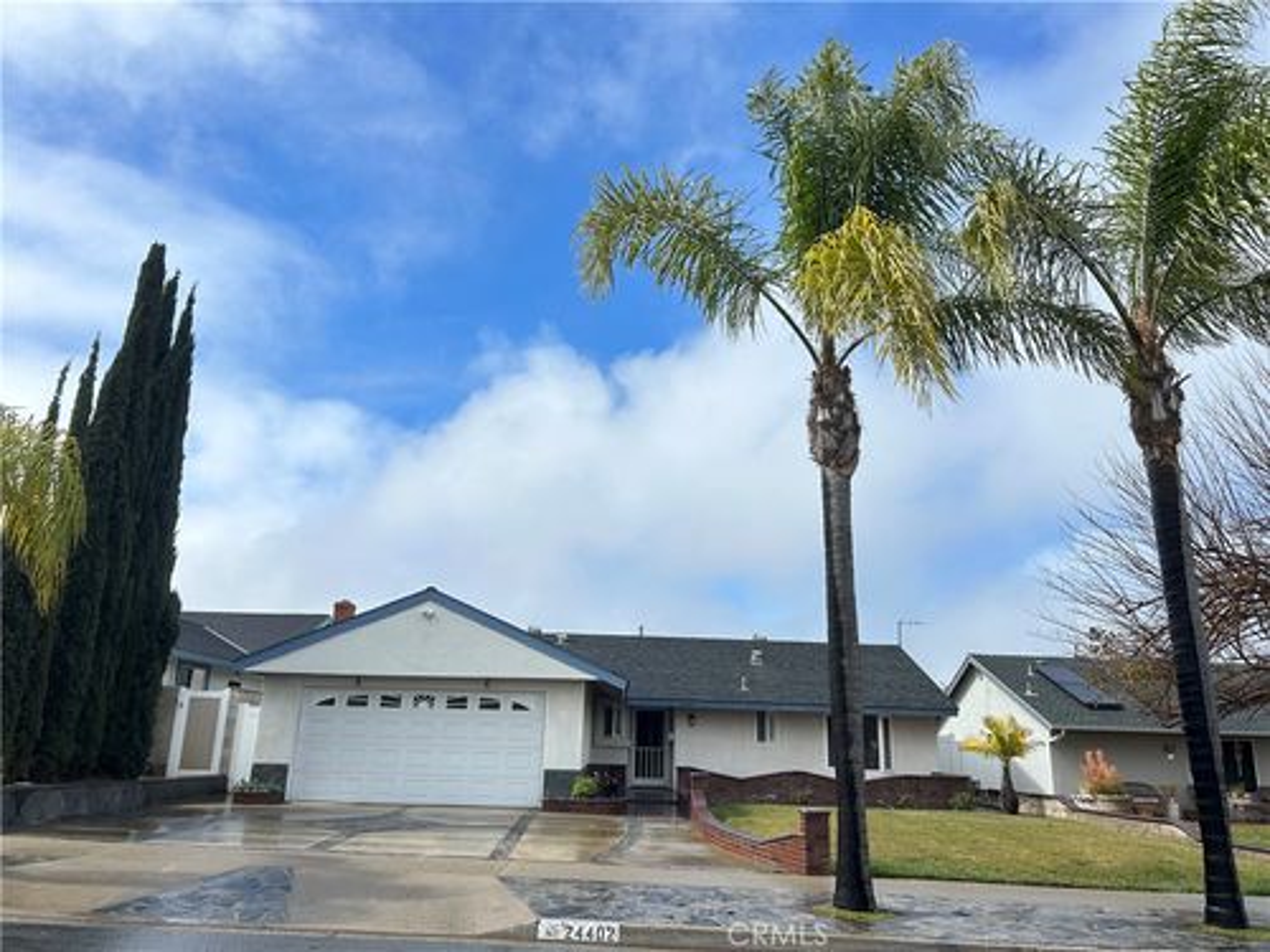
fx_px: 954
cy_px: 476
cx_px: 635
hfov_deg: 67.3
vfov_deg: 53.1
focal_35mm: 26
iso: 50
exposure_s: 1/5319
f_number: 1.5
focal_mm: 5.7
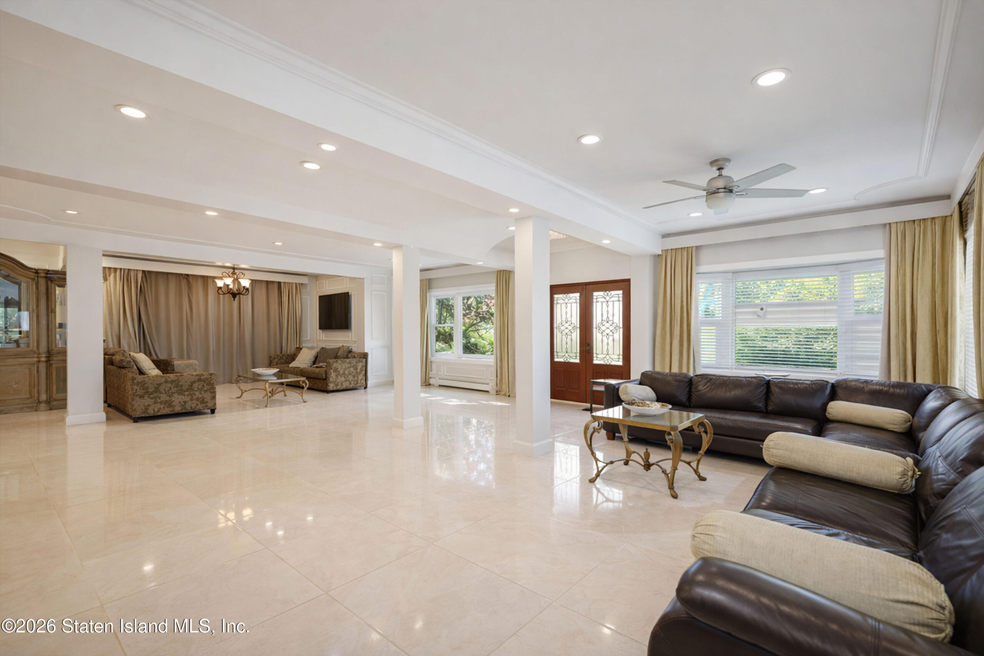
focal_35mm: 16
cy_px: 328
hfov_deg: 96.7
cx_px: 492
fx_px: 437
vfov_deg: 73.8
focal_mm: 16
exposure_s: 1/25
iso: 64
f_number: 4
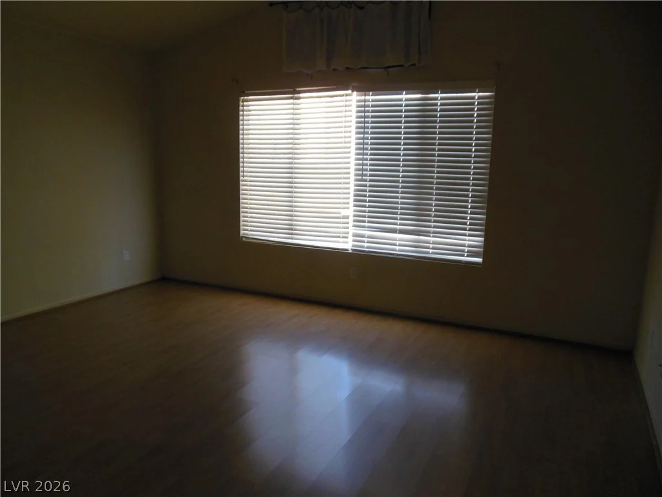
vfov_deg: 54.9
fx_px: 478
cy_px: 248
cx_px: 331
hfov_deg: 69.4
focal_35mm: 25
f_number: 3.2
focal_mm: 4.5
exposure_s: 1/100
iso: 400
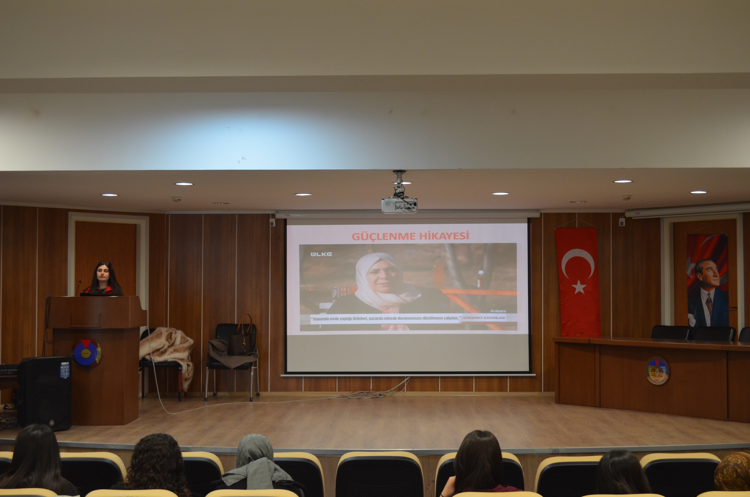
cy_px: 248
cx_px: 375
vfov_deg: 26.4
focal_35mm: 51
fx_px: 1060
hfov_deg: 39.0
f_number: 5
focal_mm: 34
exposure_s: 1/40
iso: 800
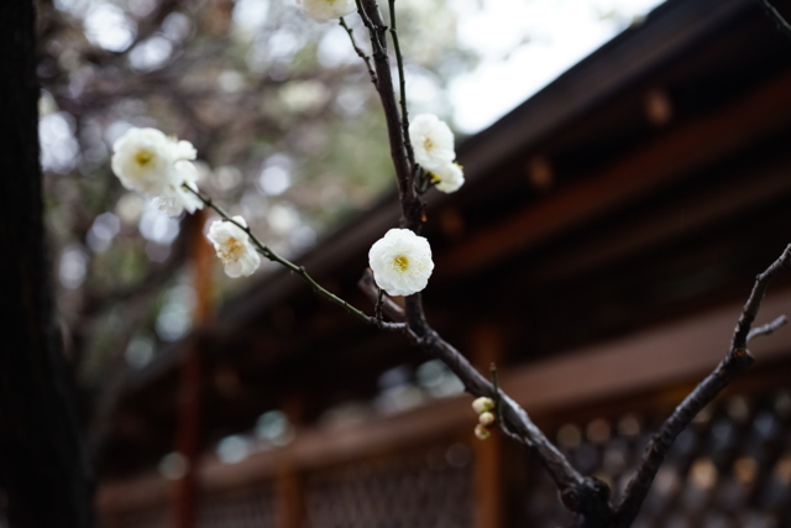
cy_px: 264
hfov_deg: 39.6
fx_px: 1099
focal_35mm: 50
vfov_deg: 27.0
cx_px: 396
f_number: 4
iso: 2000
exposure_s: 1/200
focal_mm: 50
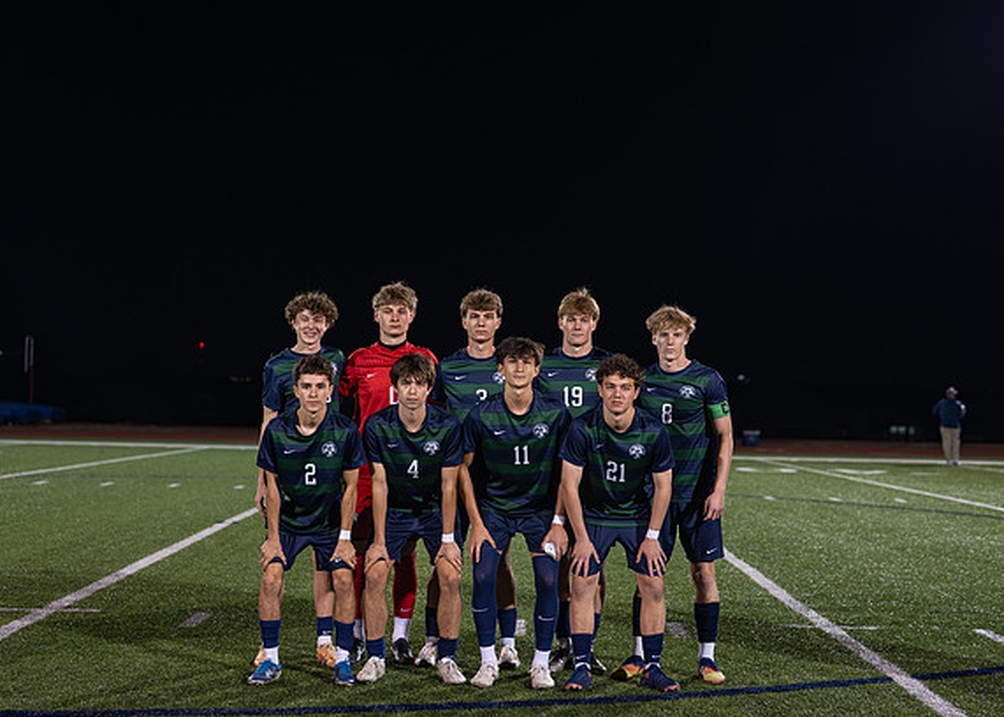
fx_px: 1626
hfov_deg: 34.3
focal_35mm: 57
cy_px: 333
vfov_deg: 24.9
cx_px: 490
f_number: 2
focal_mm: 50
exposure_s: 1/640
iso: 1250
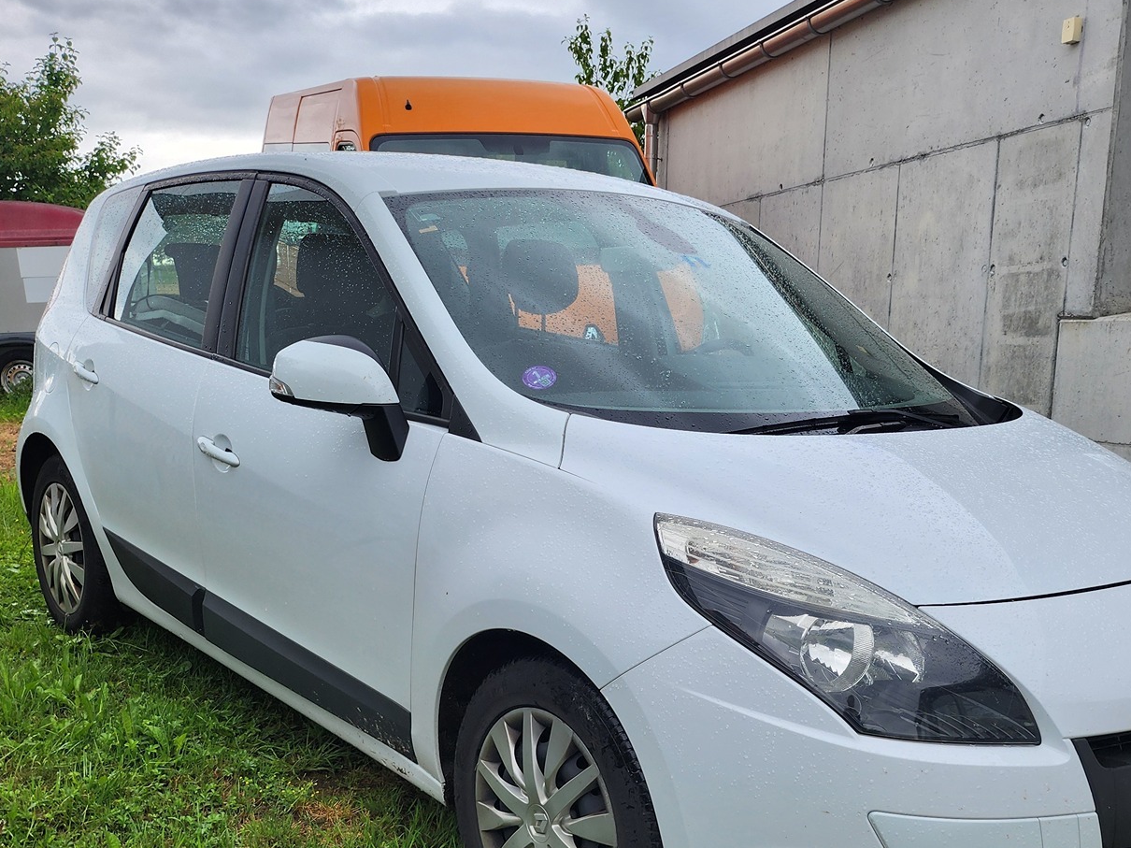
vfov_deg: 35.5
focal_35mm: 40
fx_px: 1307
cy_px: 575
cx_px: 613
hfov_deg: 46.8
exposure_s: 1/421
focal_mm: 5
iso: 50
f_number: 1.8
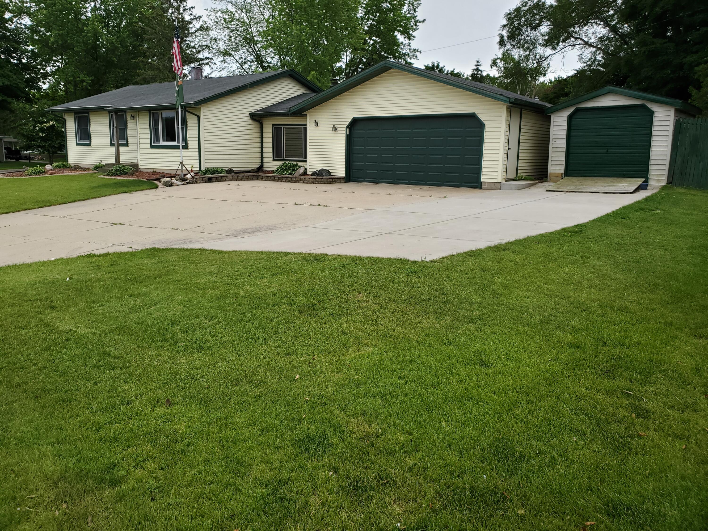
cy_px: 266
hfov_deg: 67.3
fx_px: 532
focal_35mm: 26
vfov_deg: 53.1
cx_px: 354
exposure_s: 1/202
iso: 50
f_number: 2.4
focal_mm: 4.3
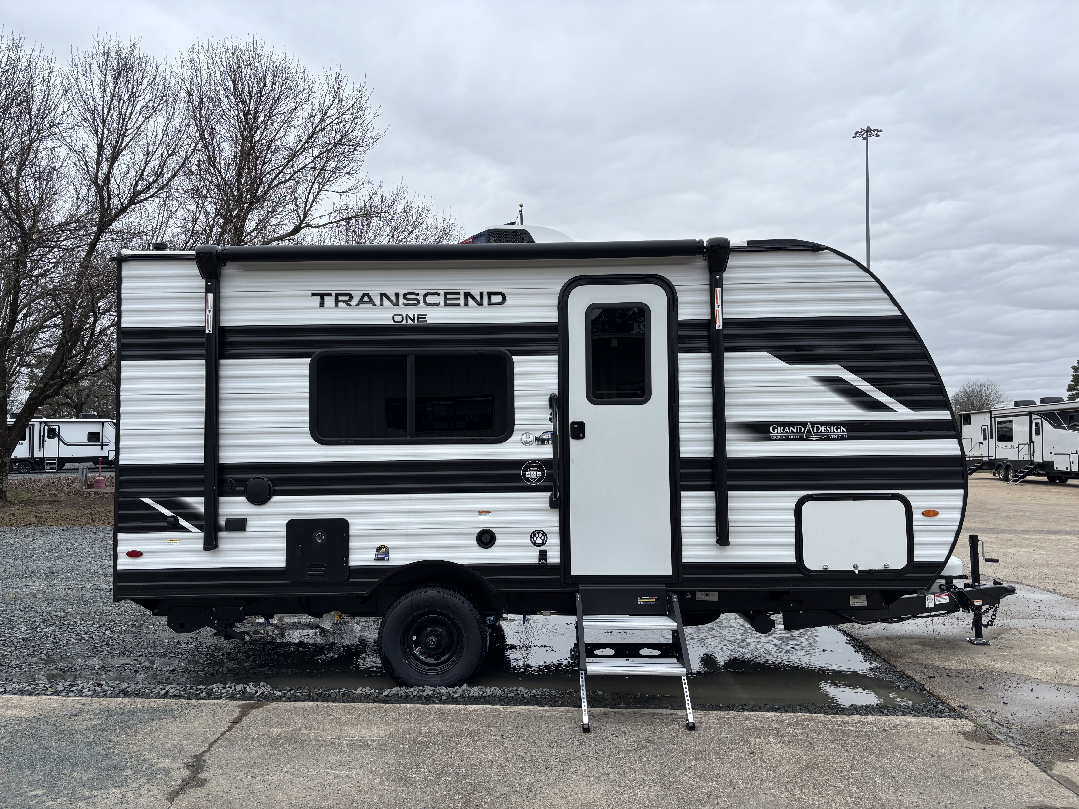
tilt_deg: +2.9
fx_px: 810
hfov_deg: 67.3
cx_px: 540
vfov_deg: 53.1
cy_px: 404
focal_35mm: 26
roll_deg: -0.1
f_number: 1.6
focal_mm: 5.96
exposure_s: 1/1328
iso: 50
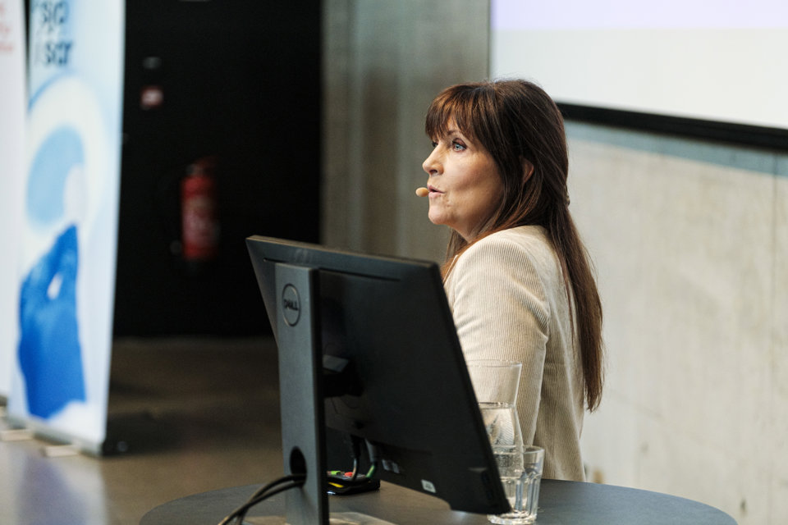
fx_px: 2539
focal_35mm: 116
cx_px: 394
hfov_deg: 17.6
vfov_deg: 11.8
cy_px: 262
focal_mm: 77.3
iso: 2000
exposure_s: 1/125
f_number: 2.8
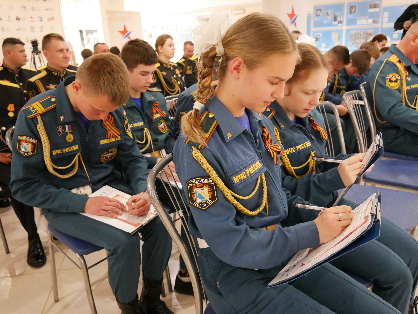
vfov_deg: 46.8
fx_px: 362
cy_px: 157
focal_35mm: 30
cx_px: 209
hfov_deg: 59.9
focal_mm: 15
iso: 3200
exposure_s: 1/60
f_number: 3.7
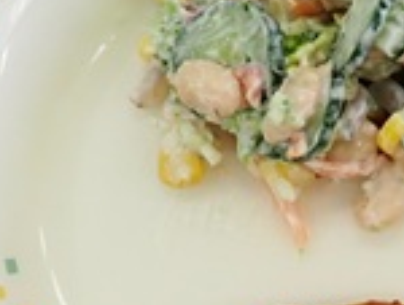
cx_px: 401
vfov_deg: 11.0
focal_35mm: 133
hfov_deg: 14.6
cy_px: 367
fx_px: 1555
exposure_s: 1/160
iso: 100
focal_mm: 4.5
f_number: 2
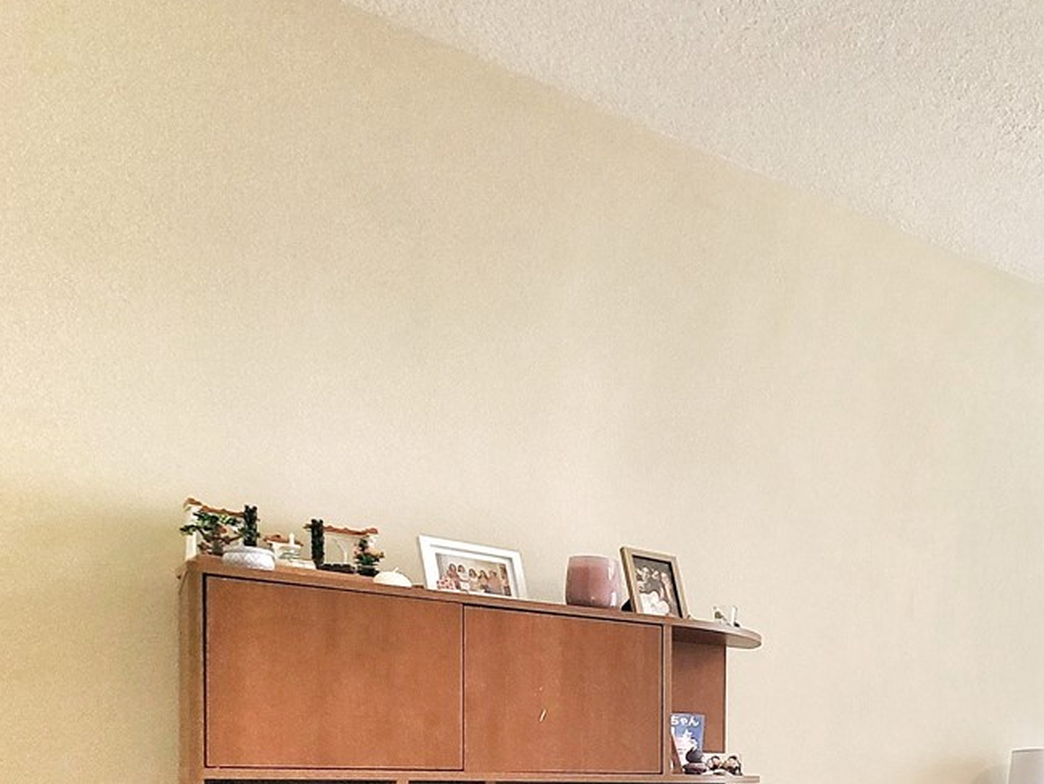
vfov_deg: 37.8
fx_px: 965
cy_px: 837
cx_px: 1158
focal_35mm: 32
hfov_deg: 43.4
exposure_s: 1/60
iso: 160
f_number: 2.2
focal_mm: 2.2
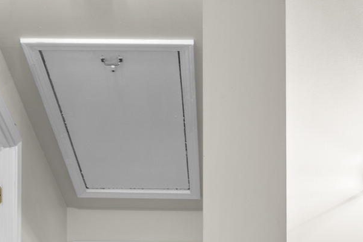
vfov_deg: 12.7
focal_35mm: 82
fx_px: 827
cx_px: 246
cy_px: 586
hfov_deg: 24.6
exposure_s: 2.5
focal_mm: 16
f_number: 9
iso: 200
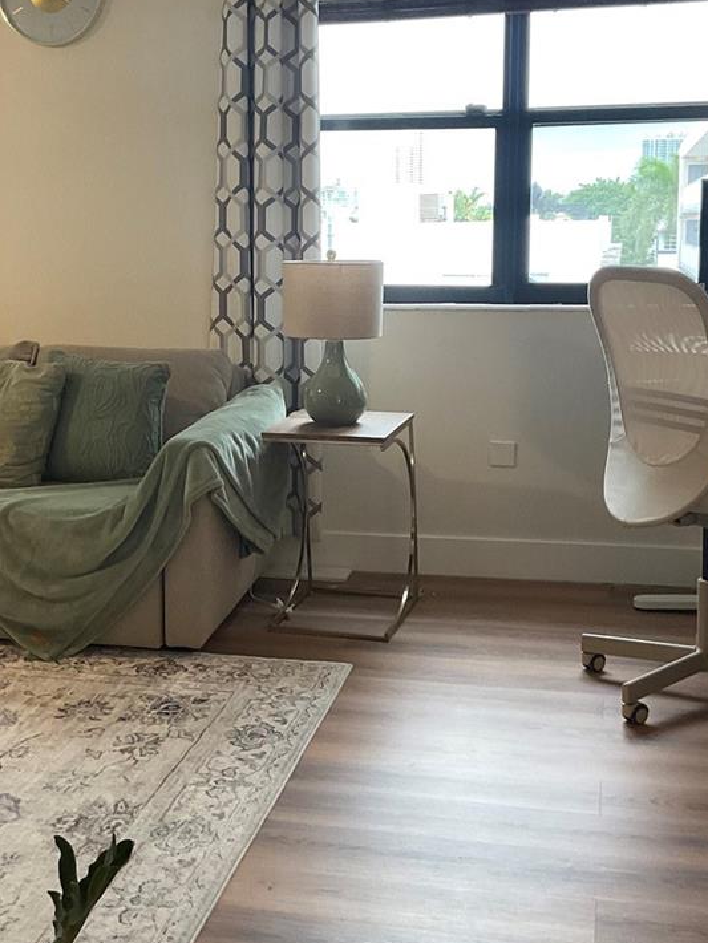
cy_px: 400
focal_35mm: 49
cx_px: 278
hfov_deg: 29.6
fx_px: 1335
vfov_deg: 38.8
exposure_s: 1/60
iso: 100
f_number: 1.8
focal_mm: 3
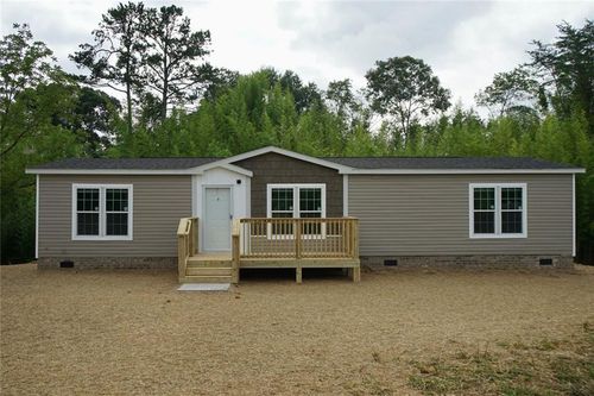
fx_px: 528
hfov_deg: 58.7
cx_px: 297
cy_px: 198
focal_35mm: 32
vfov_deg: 41.1
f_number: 8
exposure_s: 1/1000
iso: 400
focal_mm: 32
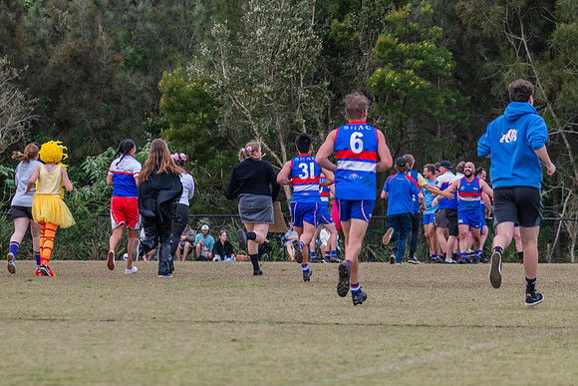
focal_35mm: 286
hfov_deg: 7.2
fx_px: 4600
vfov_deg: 4.8
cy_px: 215
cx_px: 409
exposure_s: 1/2000
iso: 800
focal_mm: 170
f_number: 5.6
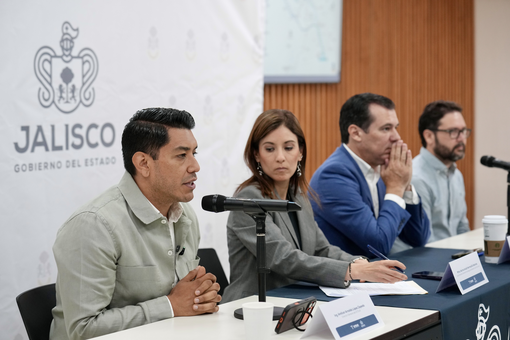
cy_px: 170
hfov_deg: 25.1
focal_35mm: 81
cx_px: 255
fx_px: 1147
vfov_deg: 16.9
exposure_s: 1/160
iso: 2000
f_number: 3.5
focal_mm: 81
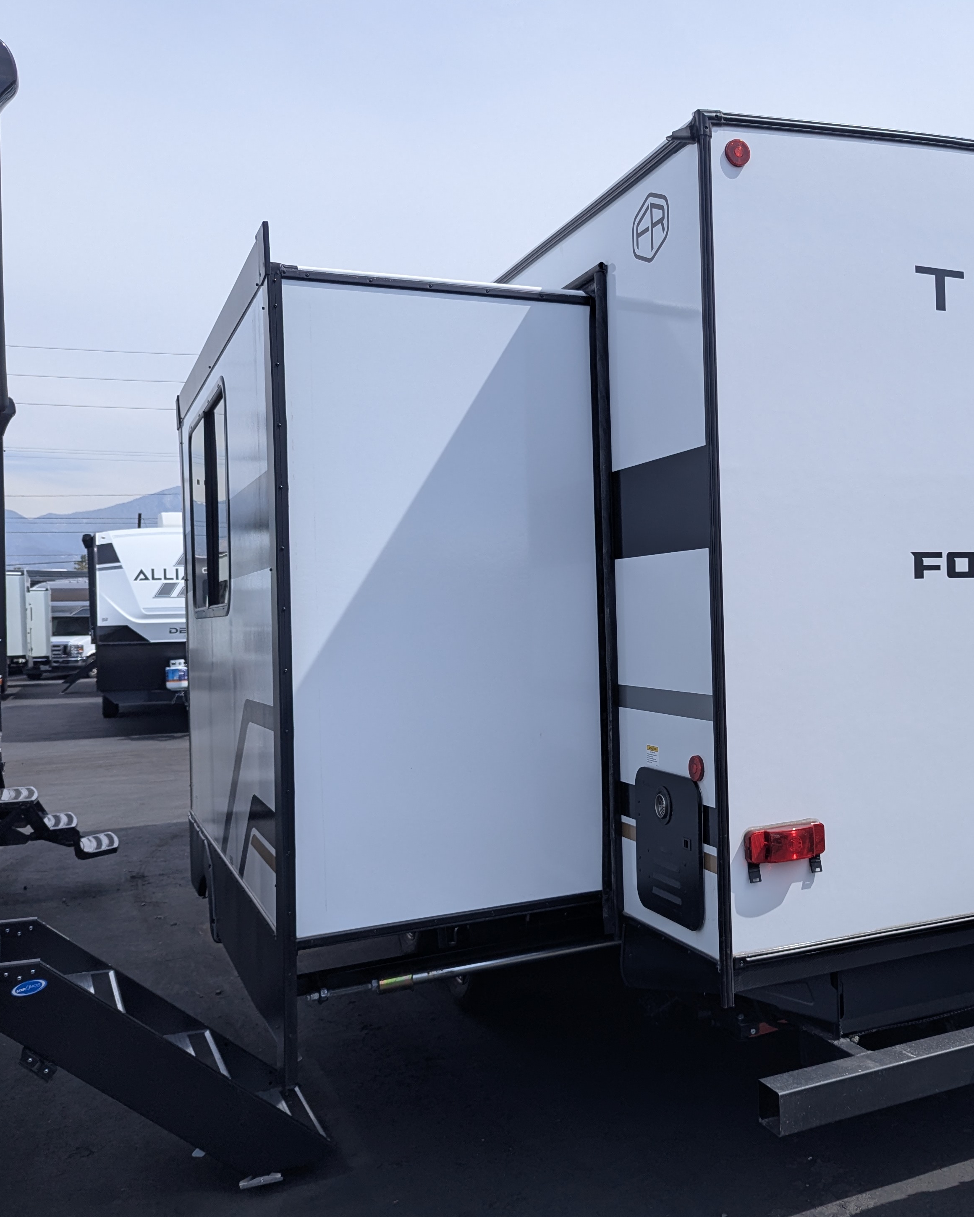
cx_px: 738
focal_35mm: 33
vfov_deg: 54.2
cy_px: 622
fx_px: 1189
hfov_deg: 43.0
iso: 54
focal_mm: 6.81
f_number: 1.85
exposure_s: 1/2410
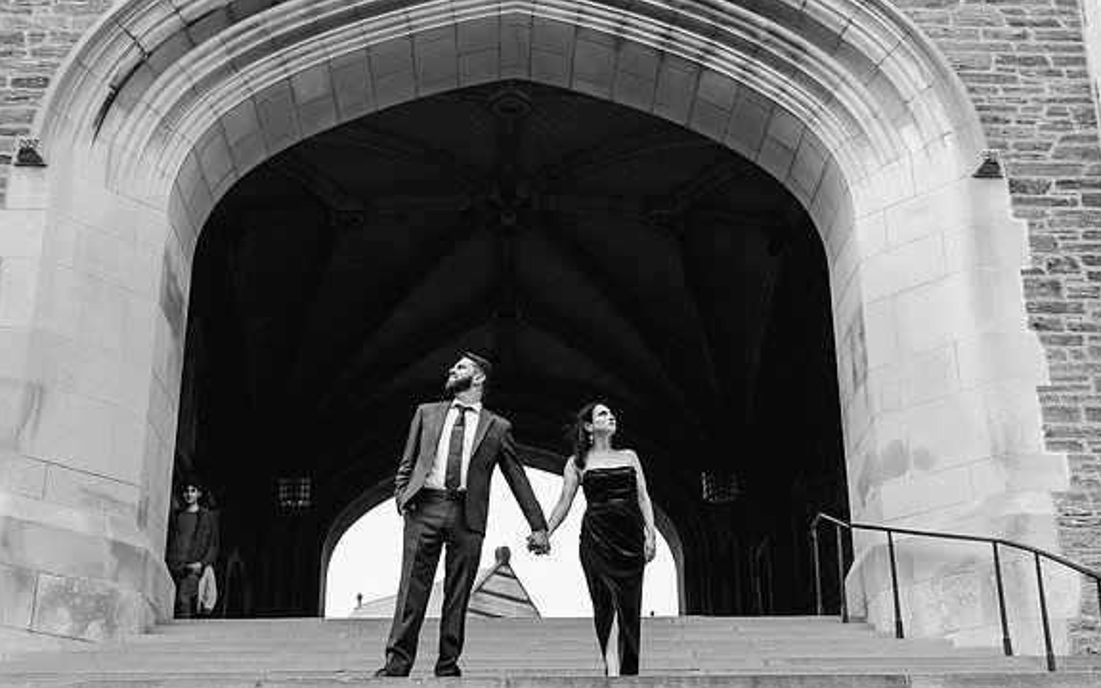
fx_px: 1500
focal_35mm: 50
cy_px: 377
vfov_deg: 25.8
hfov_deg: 40.3
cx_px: 594
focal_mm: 45
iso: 400
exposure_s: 1/1000
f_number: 4
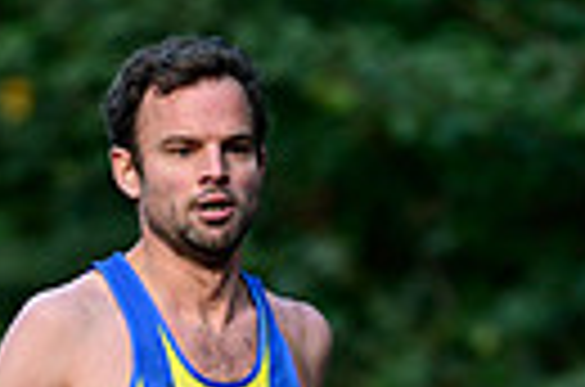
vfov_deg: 0.5
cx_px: 189
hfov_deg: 0.8
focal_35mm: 2508
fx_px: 40656
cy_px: 830
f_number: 4
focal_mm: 560
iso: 800
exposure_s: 1/500
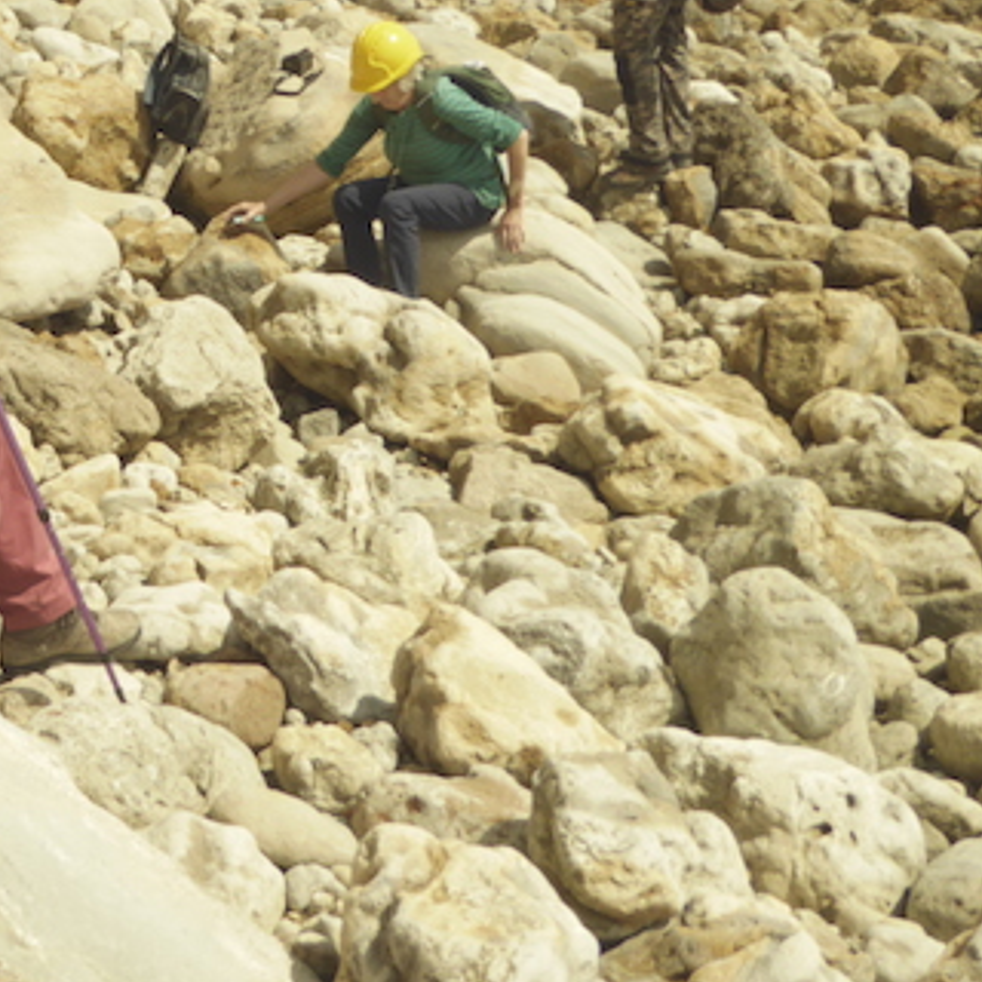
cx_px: -40
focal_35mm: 73
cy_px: 295
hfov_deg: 22.6
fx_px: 2343
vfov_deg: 23.5
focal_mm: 5.8
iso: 100
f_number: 3.6
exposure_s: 1/1300
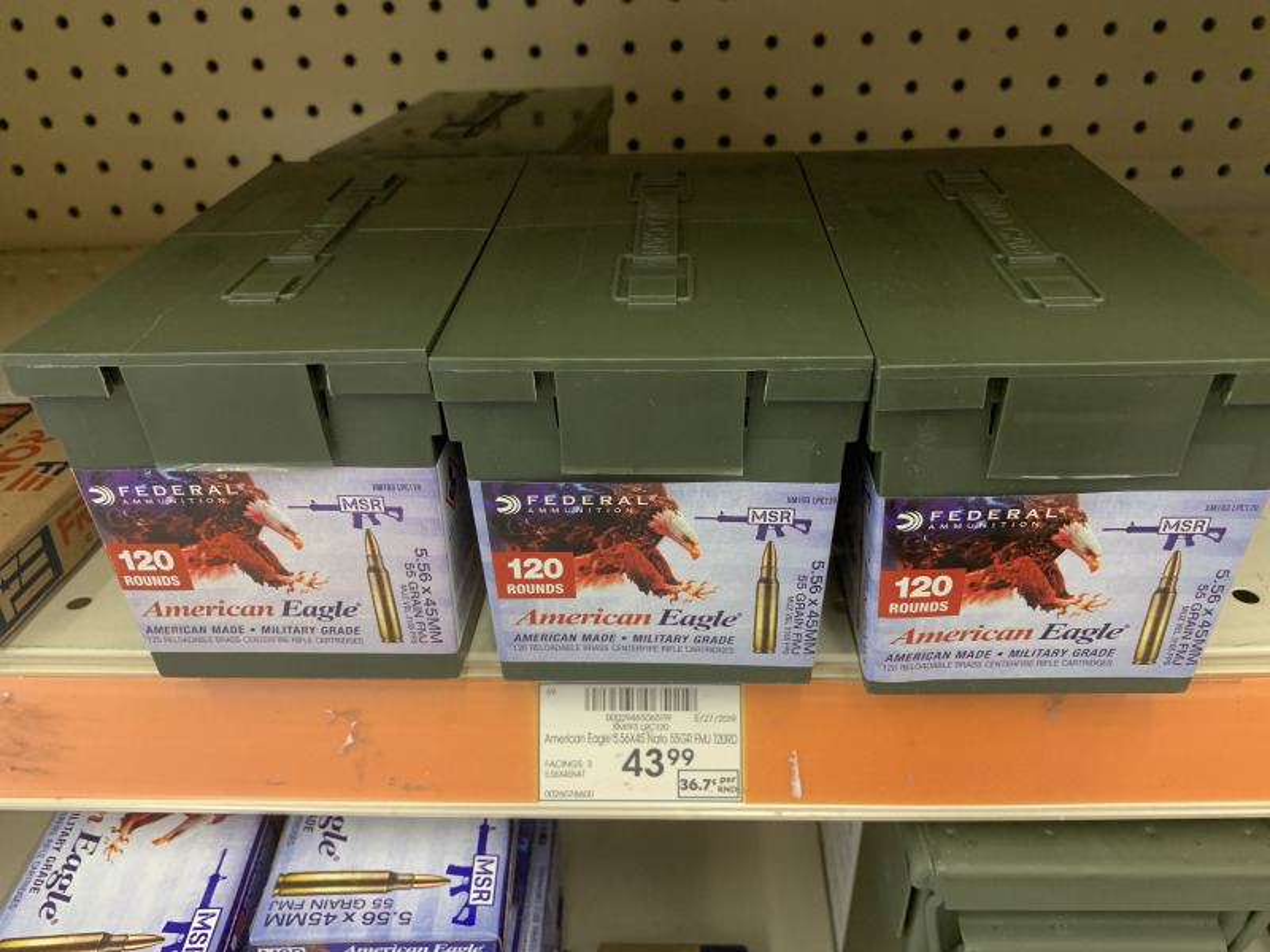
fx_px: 954
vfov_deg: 53.1
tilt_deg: -28.1
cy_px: 476
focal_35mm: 26
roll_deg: +1.5
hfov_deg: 67.3
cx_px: 635
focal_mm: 4.25
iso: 160
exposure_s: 1/60
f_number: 1.8
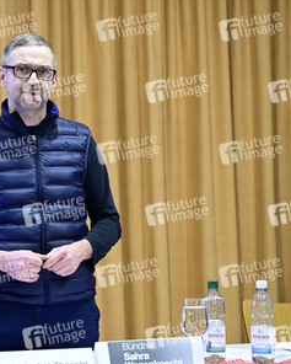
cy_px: 181
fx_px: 1076
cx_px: 21
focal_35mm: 100
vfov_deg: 19.2
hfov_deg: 15.2
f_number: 4
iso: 4000
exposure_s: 1/100
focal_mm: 70
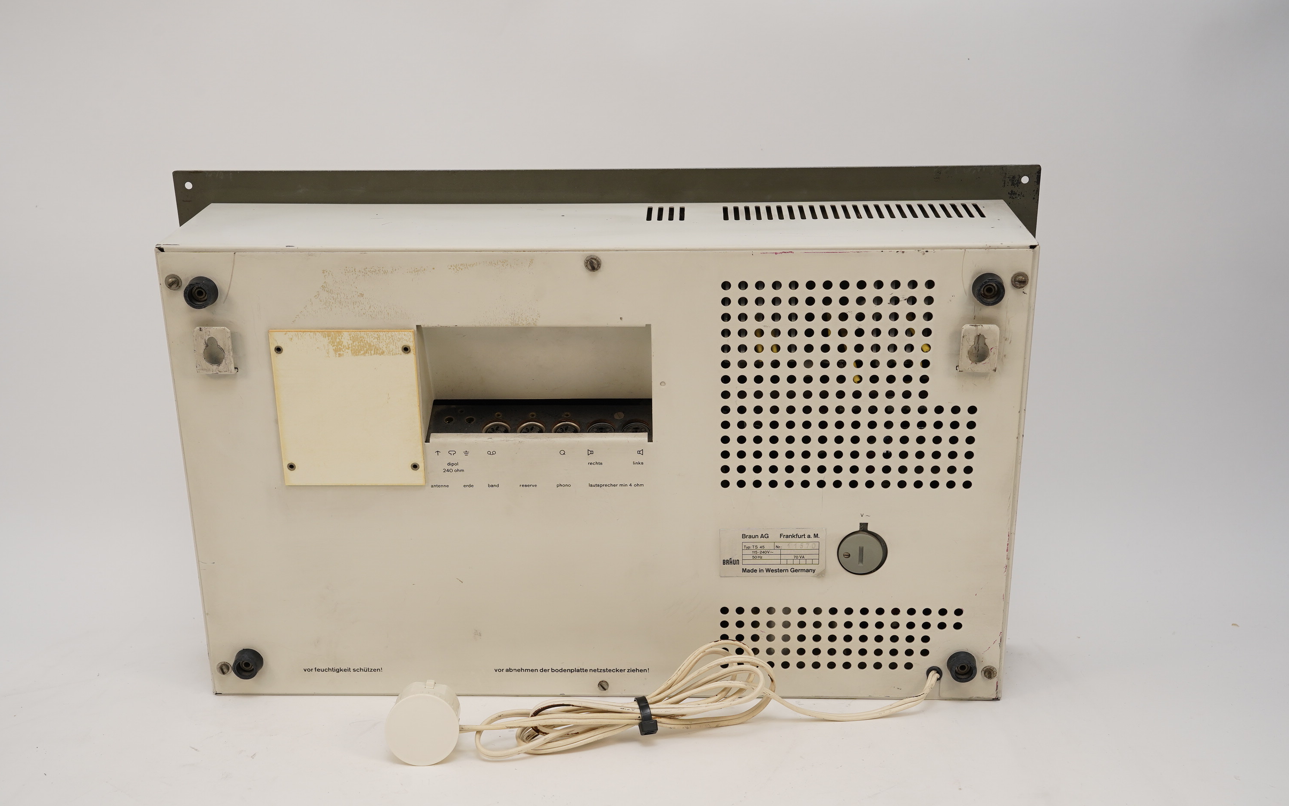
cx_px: 644
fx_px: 1475
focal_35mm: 42
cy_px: 392
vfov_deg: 30.5
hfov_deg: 47.2
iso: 500
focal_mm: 41
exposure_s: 1/200
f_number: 9
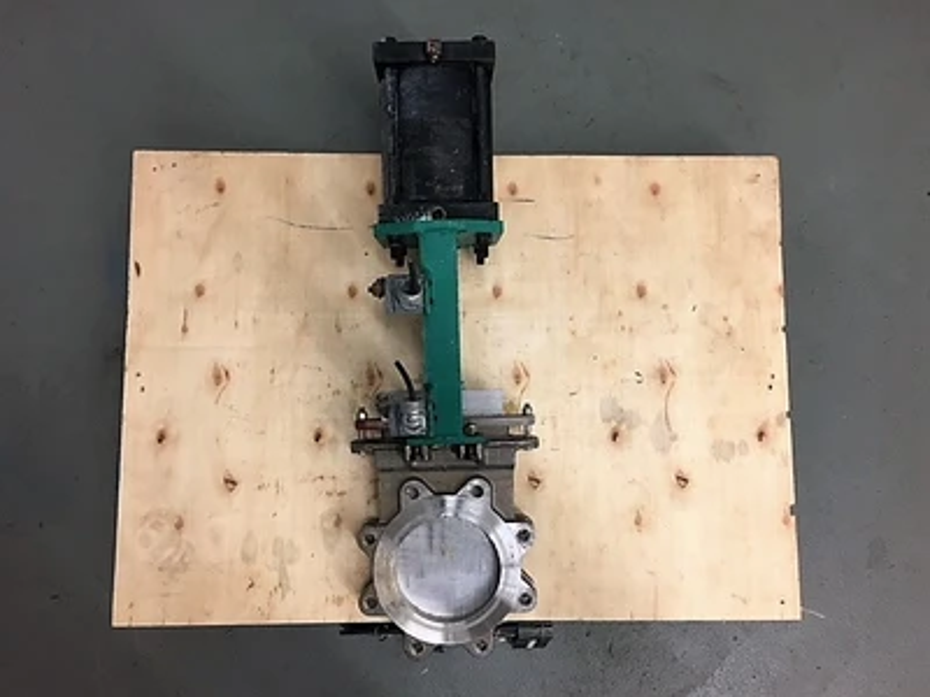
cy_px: 348
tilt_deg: -83.0
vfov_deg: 48.2
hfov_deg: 61.7
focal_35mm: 29
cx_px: 465
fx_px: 779
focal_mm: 4.15
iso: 80
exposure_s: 1/30
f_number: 2.2
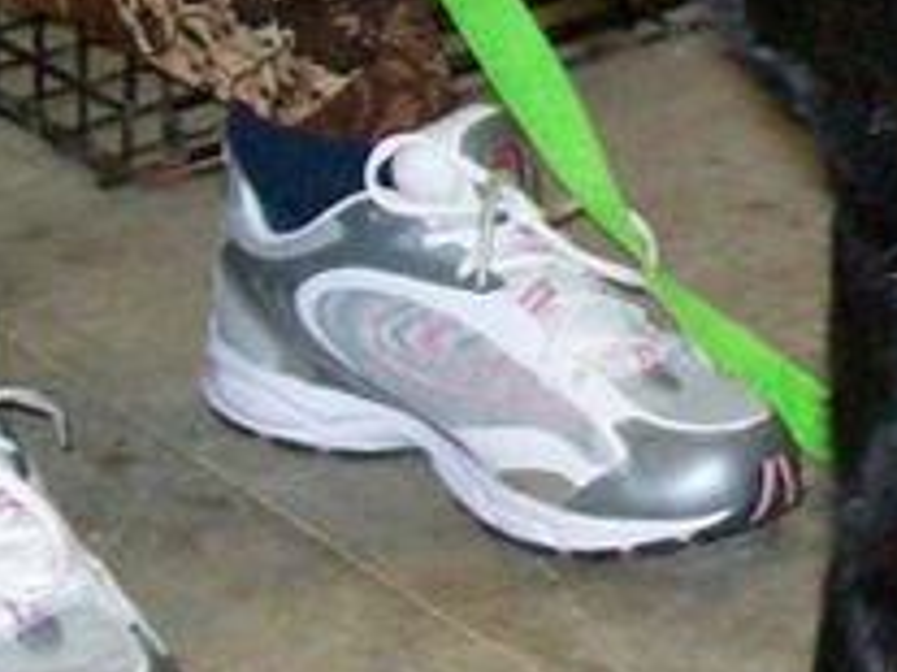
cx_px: 1300
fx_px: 4325
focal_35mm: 167
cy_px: 167
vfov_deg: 8.9
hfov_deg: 11.4
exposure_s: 1/147
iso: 400
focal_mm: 7.6
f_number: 3
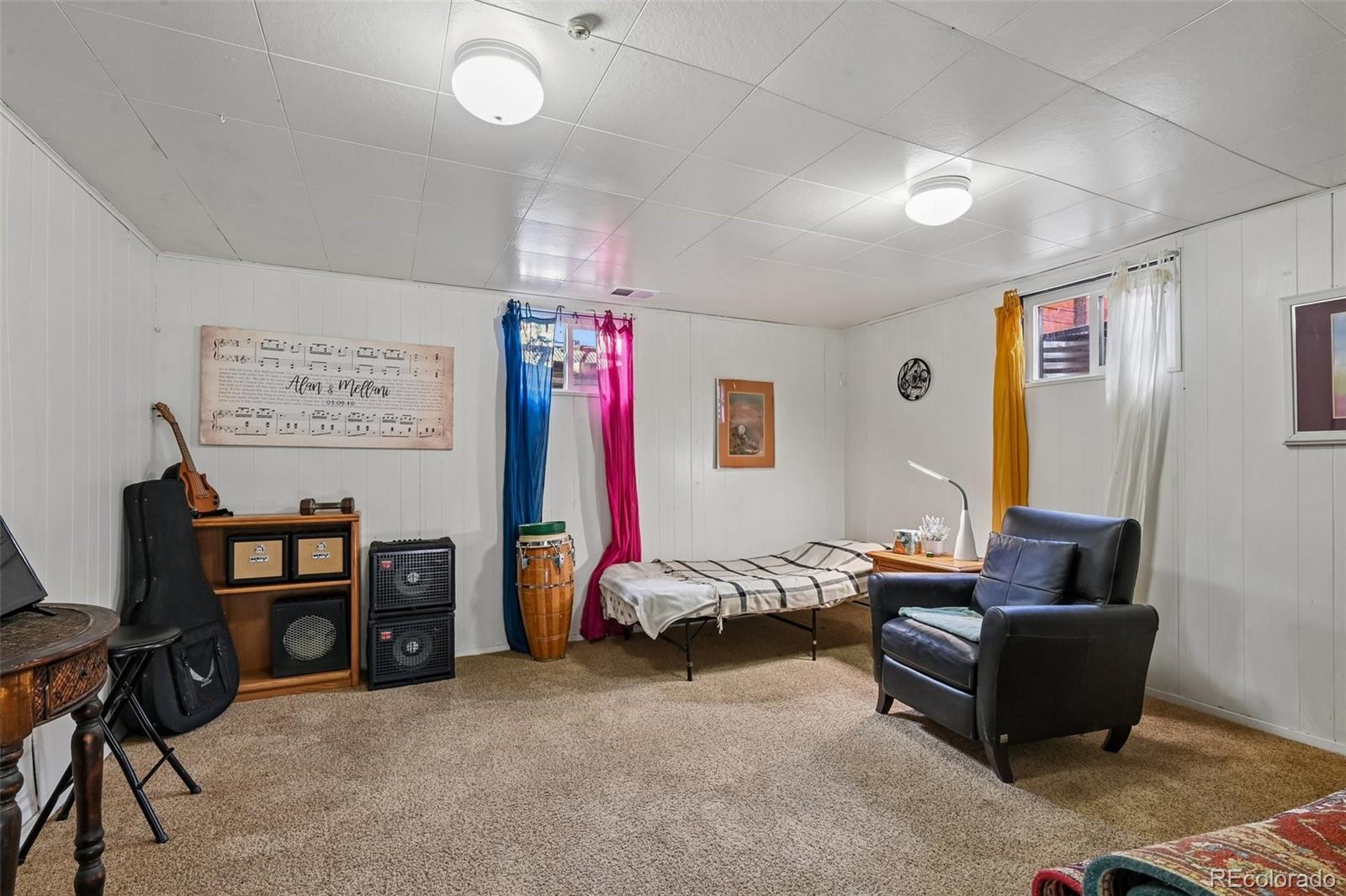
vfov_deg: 73.7
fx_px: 598
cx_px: 673
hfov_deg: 96.7
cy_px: 448
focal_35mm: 16
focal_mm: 16
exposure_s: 1/3.33
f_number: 10
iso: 400
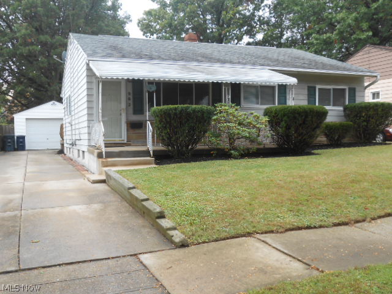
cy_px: 147
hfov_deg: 49.0
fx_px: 430
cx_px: 196
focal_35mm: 38
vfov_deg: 37.7
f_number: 4.2
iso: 80
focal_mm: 6.8
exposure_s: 1/100
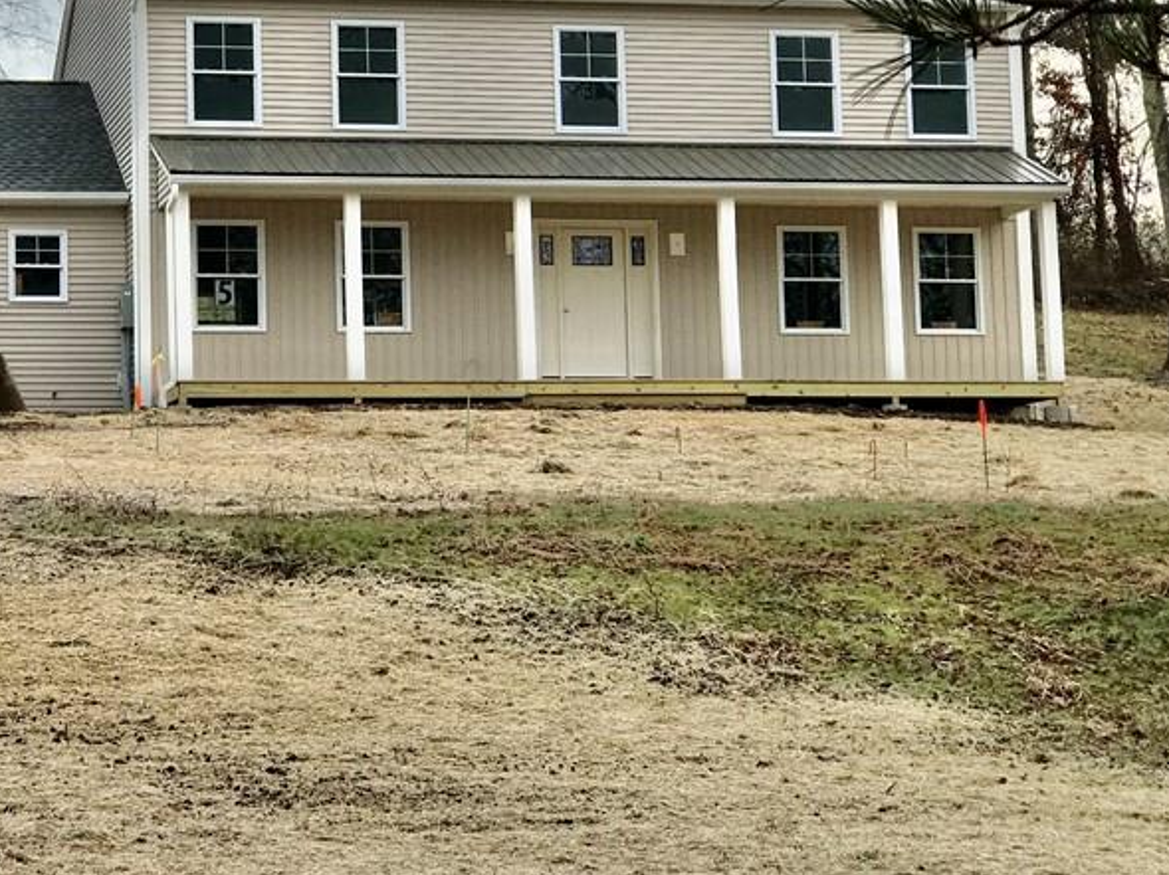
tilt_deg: +7.4
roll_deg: +1.0
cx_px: 279
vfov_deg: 14.9
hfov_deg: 19.7
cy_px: 218
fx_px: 3342
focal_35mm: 99
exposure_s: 1/323
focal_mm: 6.6
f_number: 2.8
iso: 20
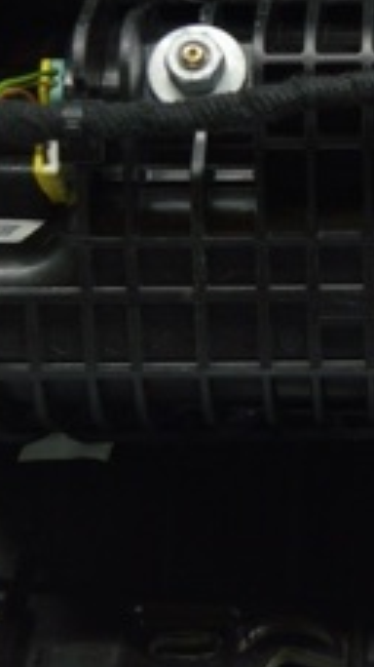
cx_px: 470
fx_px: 1792
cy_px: 221
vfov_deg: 21.0
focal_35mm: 101
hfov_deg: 11.6
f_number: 3.8
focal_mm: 23
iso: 400
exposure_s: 1/40
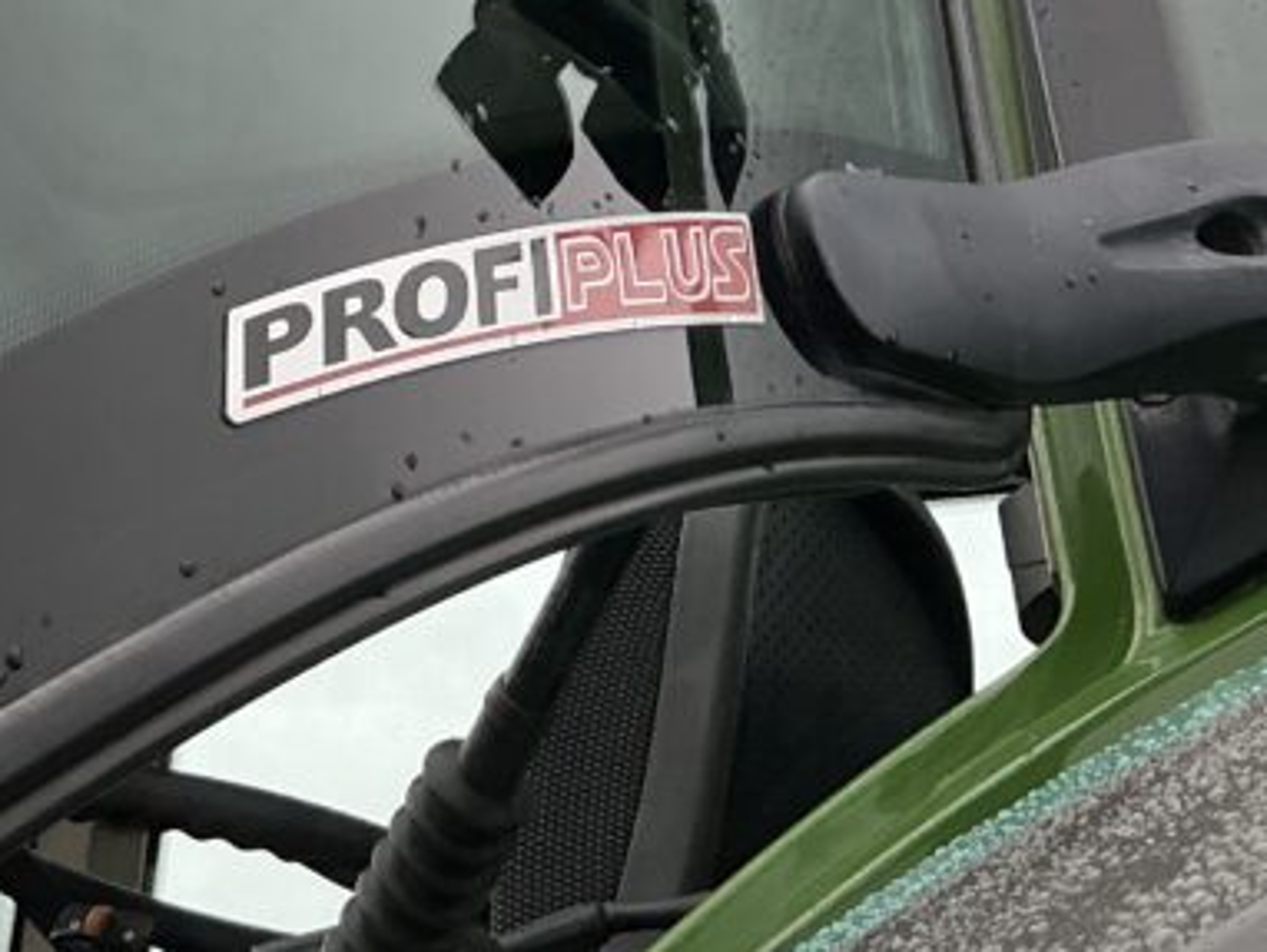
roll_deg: +2.7
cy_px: -27
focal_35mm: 75
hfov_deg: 26.0
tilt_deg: +34.1
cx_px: 630
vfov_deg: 19.1
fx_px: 2747
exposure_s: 1/375
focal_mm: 3
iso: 25
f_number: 1.8
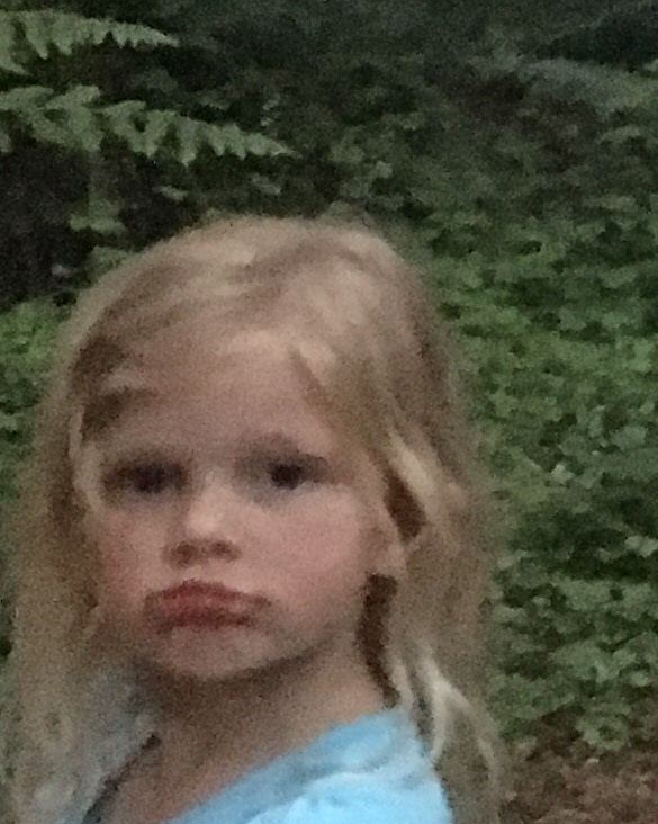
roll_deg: -0.9
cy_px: 260
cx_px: 1359
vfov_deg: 12.3
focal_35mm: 156
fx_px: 3800
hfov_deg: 9.2
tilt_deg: -10.8
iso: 1600
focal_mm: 4.15
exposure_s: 1/15
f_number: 2.2
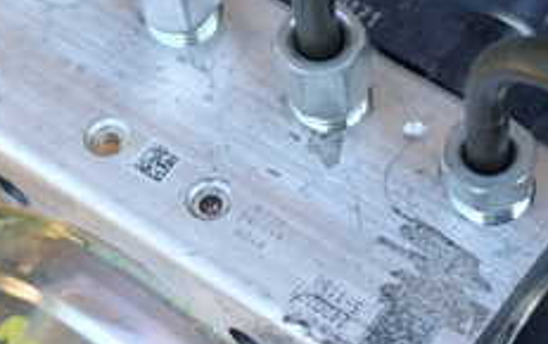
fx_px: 1809
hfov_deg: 17.1
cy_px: 166
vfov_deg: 10.9
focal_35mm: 121
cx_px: 147
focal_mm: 7.84
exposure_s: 1/100
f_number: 2.9
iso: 100
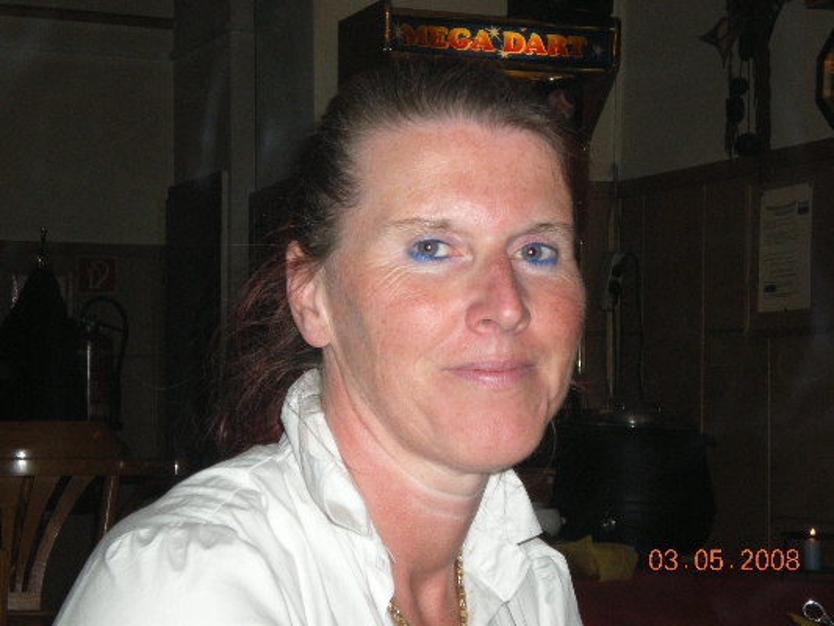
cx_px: 417
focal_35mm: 87
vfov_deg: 17.0
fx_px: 2097
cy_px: 313
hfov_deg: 22.5
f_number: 5.1
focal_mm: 14.3
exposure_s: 1/120
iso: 195
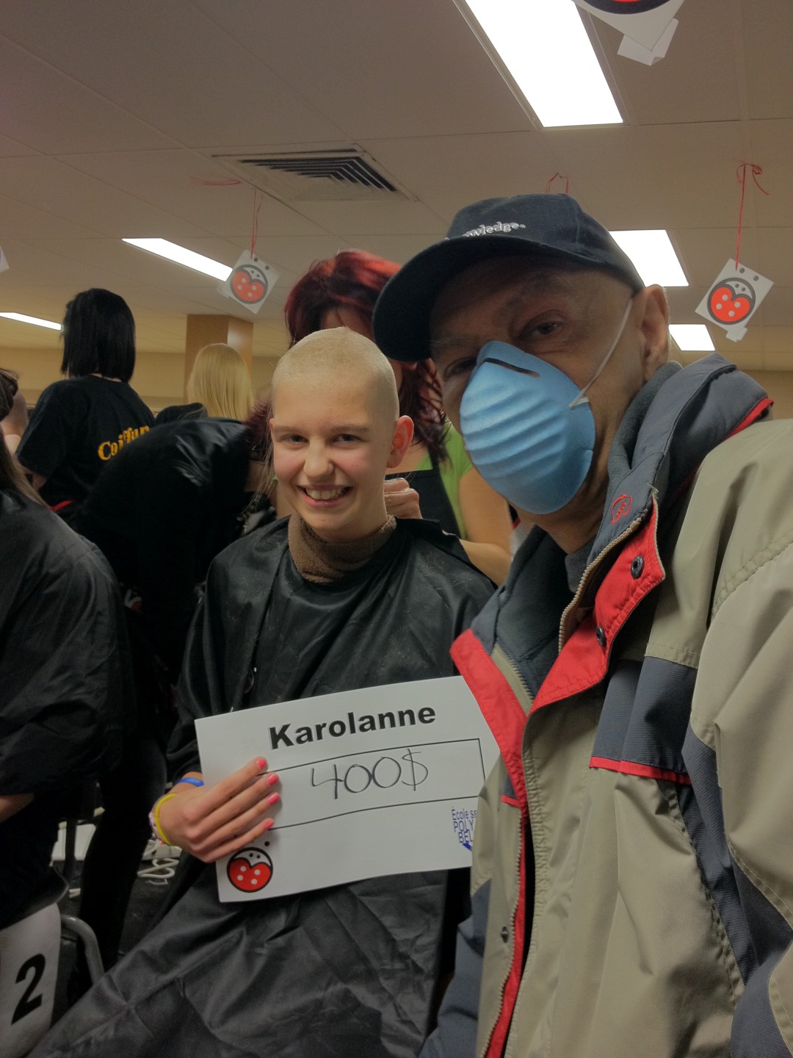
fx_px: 1069
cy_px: 529
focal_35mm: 35
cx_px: 396
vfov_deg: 52.6
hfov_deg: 40.7
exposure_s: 1/20
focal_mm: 4.28
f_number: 2.4
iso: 200
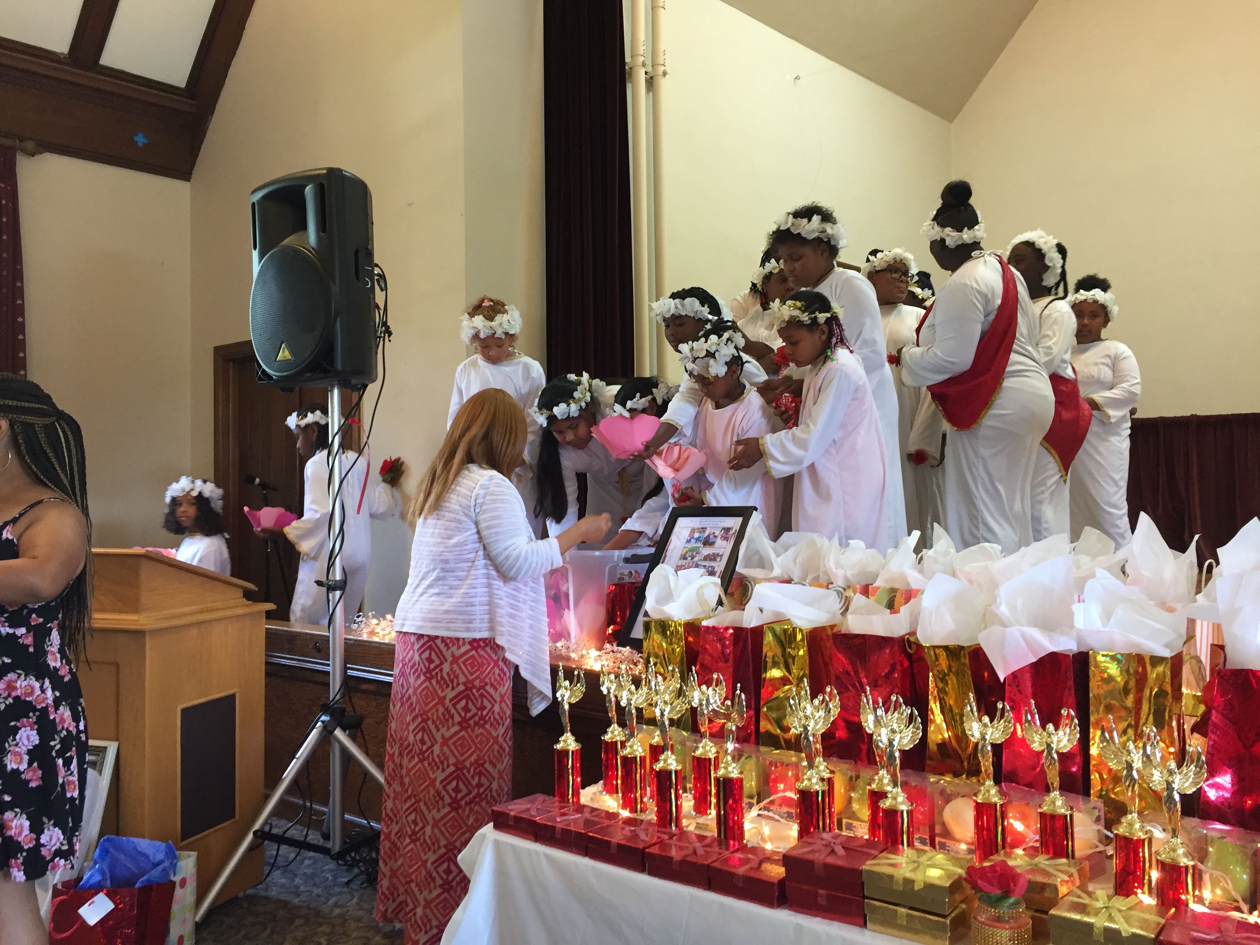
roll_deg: +0.9
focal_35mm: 29
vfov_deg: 48.2
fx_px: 1056
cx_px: 630
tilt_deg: +0.5
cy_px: 472
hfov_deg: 61.7
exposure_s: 1/30
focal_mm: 4.15
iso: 100
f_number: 2.2
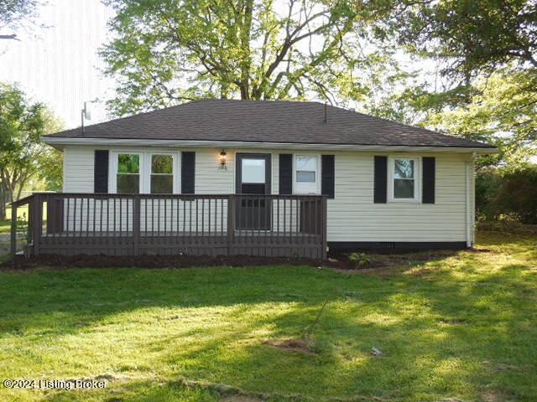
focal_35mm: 46
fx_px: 714
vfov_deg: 31.5
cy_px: 201
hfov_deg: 41.2
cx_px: 268
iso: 125
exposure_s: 1/200
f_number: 3.8
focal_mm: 8.2
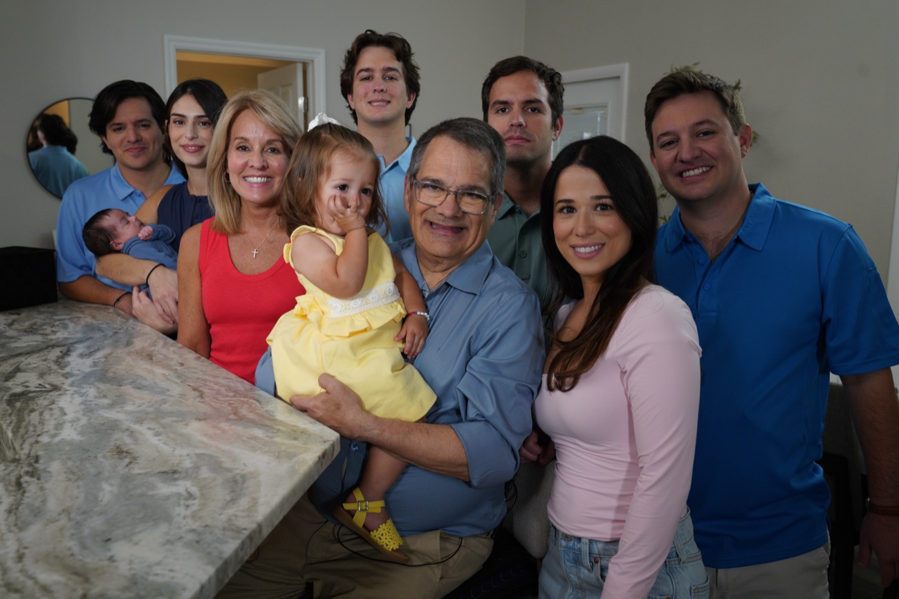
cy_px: 300
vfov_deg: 41.1
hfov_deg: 58.7
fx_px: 799
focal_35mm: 32
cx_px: 450
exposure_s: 1/125
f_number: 5
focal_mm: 32
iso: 1250
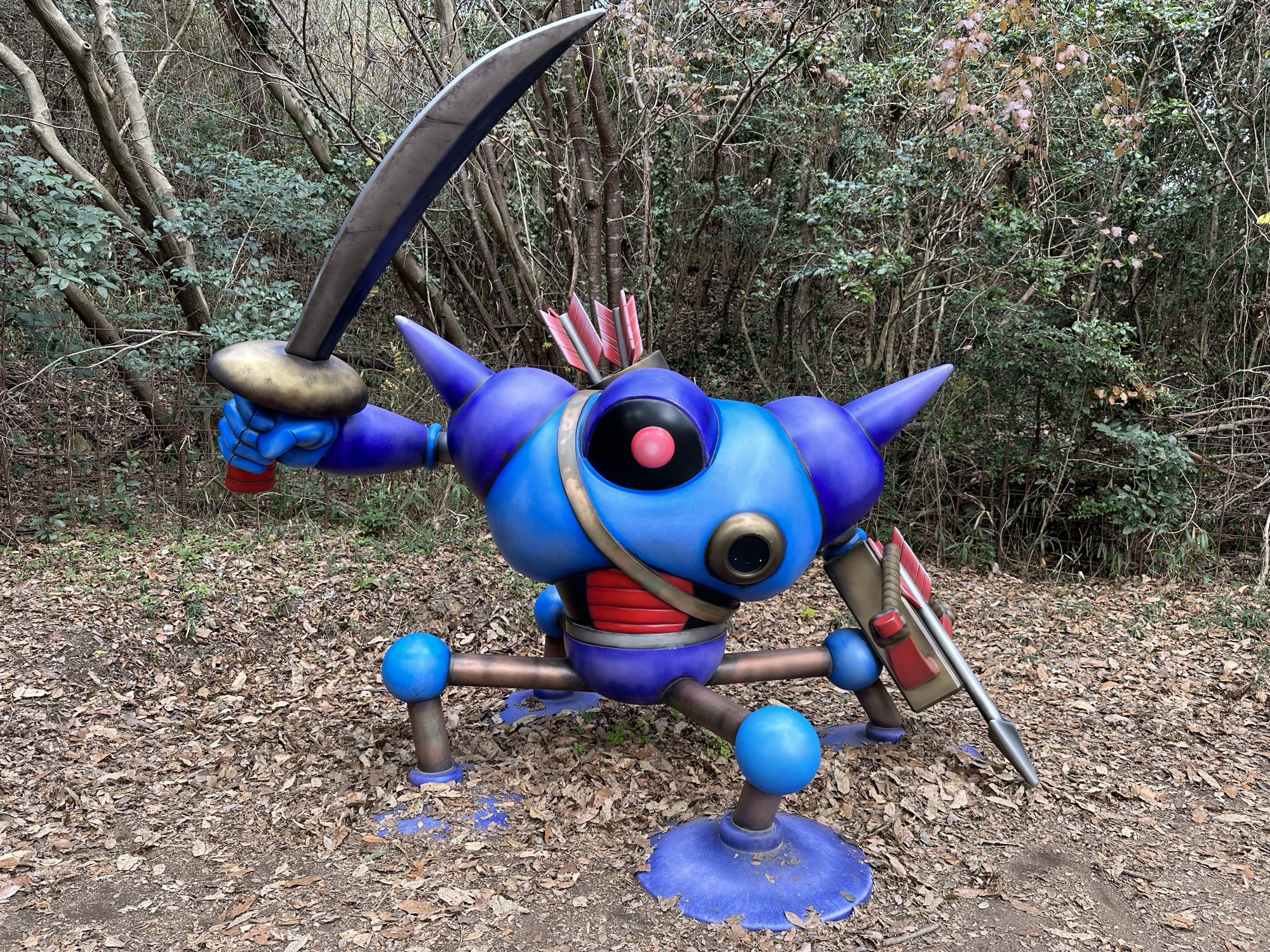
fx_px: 881
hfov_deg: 71.6
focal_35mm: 24
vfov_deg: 56.8
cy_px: 476
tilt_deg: -4.9
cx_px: 635
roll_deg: +0.6
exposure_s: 1/121
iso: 64
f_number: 1.78
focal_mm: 6.86
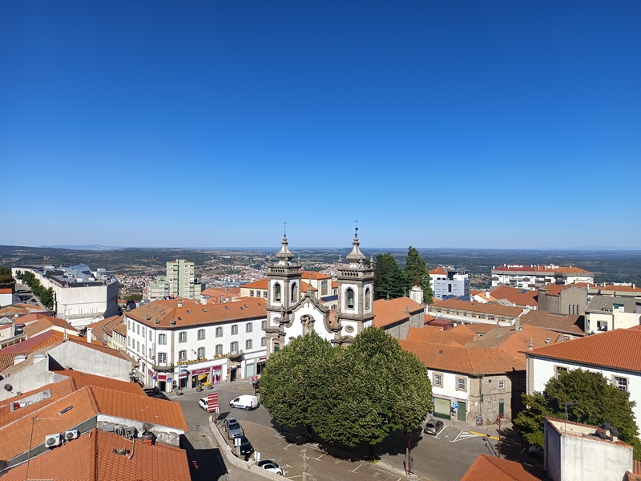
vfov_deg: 56.8
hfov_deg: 71.6
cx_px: 320
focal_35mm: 24
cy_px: 240
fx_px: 444
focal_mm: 5.31
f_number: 1.7
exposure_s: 1/843
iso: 51
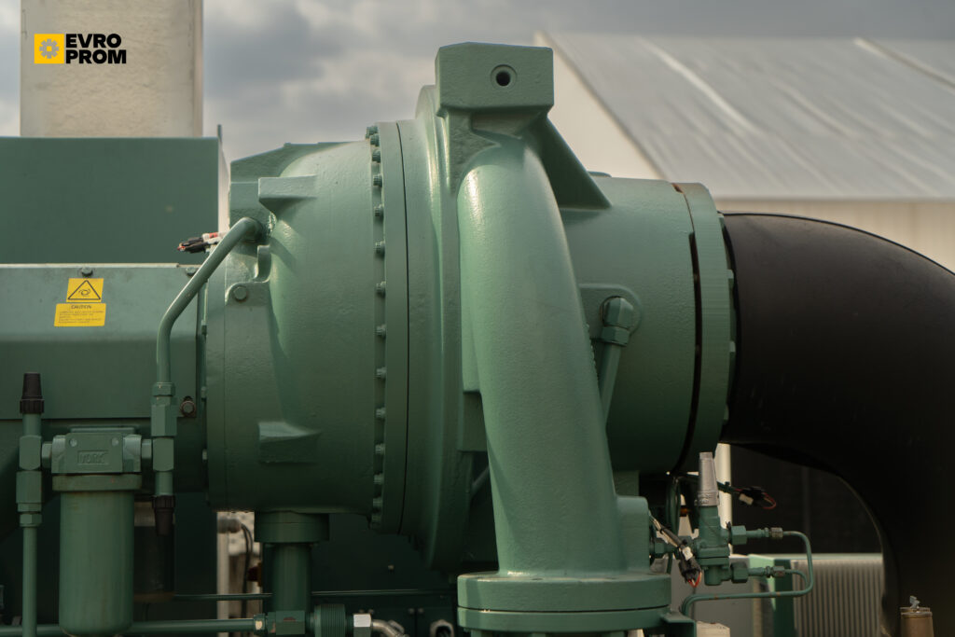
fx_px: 1777
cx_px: 478
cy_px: 318
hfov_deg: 30.1
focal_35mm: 67
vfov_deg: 20.3
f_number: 5
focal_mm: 67
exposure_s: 1/320
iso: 160
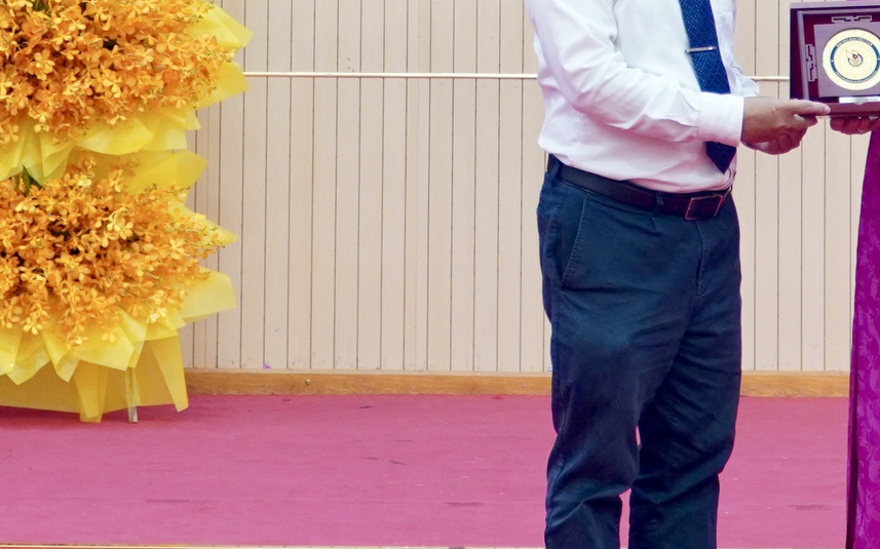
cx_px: 506
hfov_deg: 16.3
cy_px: -138
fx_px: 3069
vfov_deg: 10.1
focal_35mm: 128
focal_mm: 28
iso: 1000
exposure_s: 1/50
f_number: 4
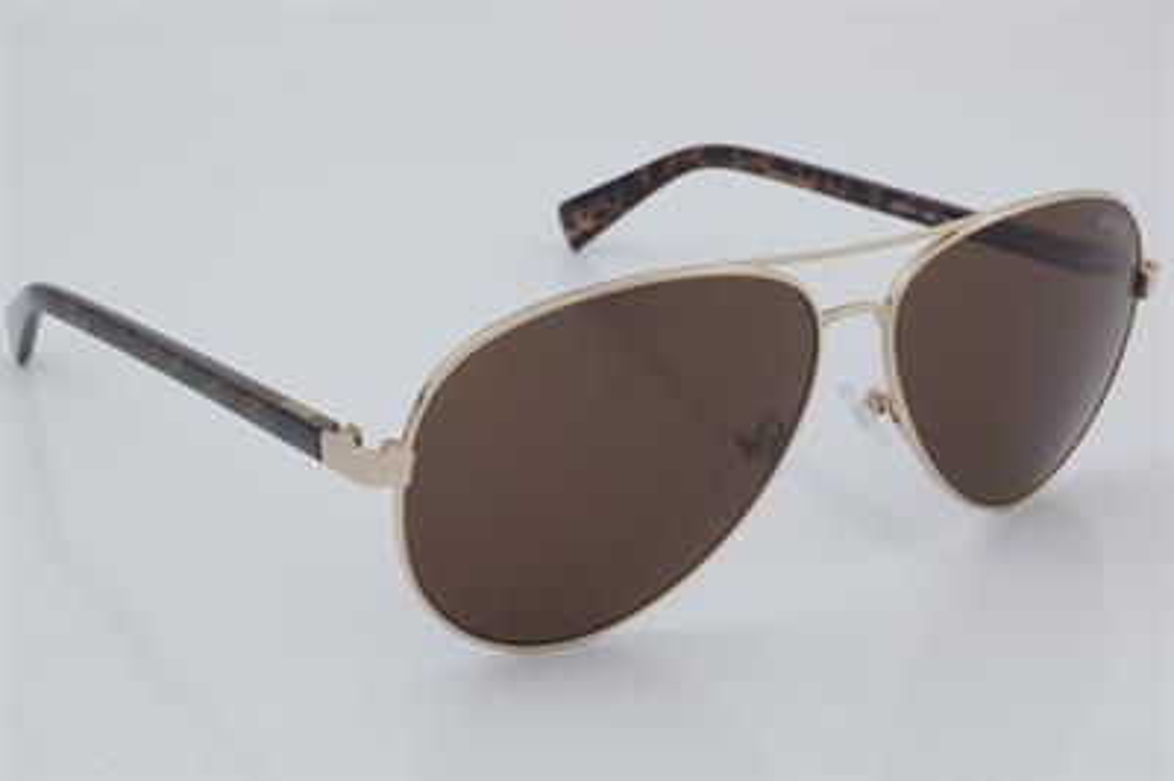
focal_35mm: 68
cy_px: 390
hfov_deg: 29.9
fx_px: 2199
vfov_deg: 20.1
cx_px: 587
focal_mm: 45
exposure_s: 1/4
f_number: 32
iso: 100
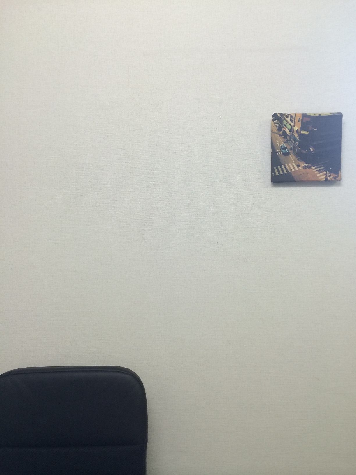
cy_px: 238
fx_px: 411
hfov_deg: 46.8
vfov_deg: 60.0
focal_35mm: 30
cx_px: 178
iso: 40
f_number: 2.2
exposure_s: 1/40
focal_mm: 4.12
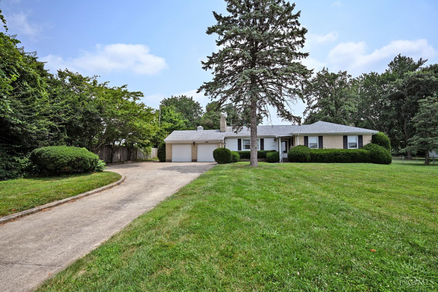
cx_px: 219
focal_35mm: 17
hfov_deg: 93.3
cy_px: 146
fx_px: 207
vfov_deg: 70.4
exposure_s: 1/400
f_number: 7.1
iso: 100
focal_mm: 17
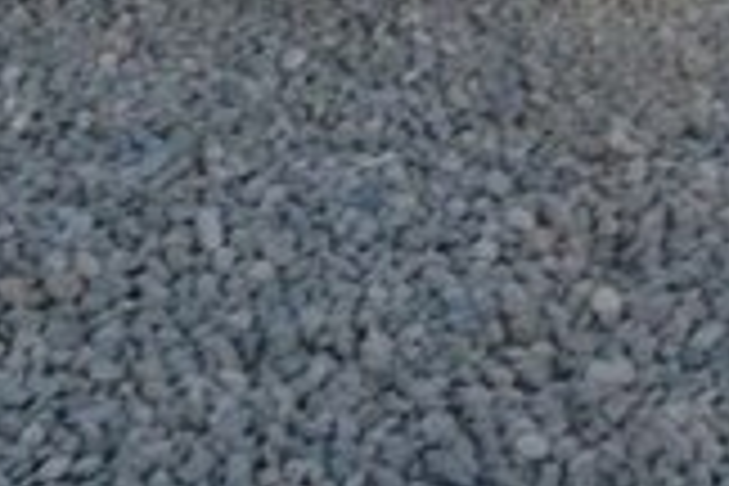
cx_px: 495
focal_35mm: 140
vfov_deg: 9.0
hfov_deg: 14.6
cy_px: -623
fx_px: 2835
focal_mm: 4.12
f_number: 2.4
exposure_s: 1/20
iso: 64
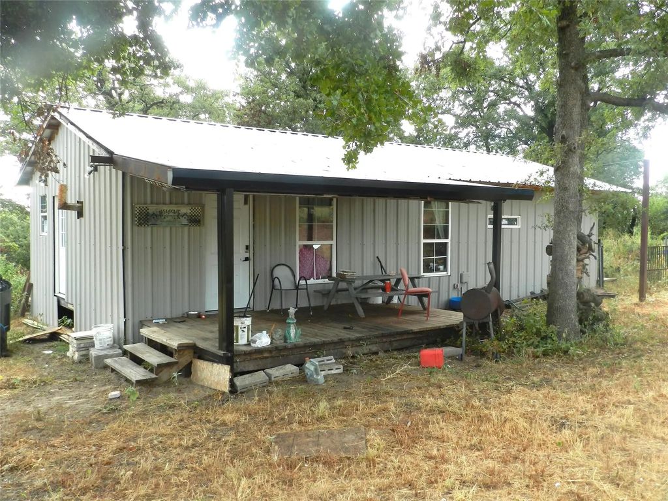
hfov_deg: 56.8
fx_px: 618
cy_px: 250
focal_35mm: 32
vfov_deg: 44.2
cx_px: 334
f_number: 3.7
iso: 160
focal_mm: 5.6
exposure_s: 1/60
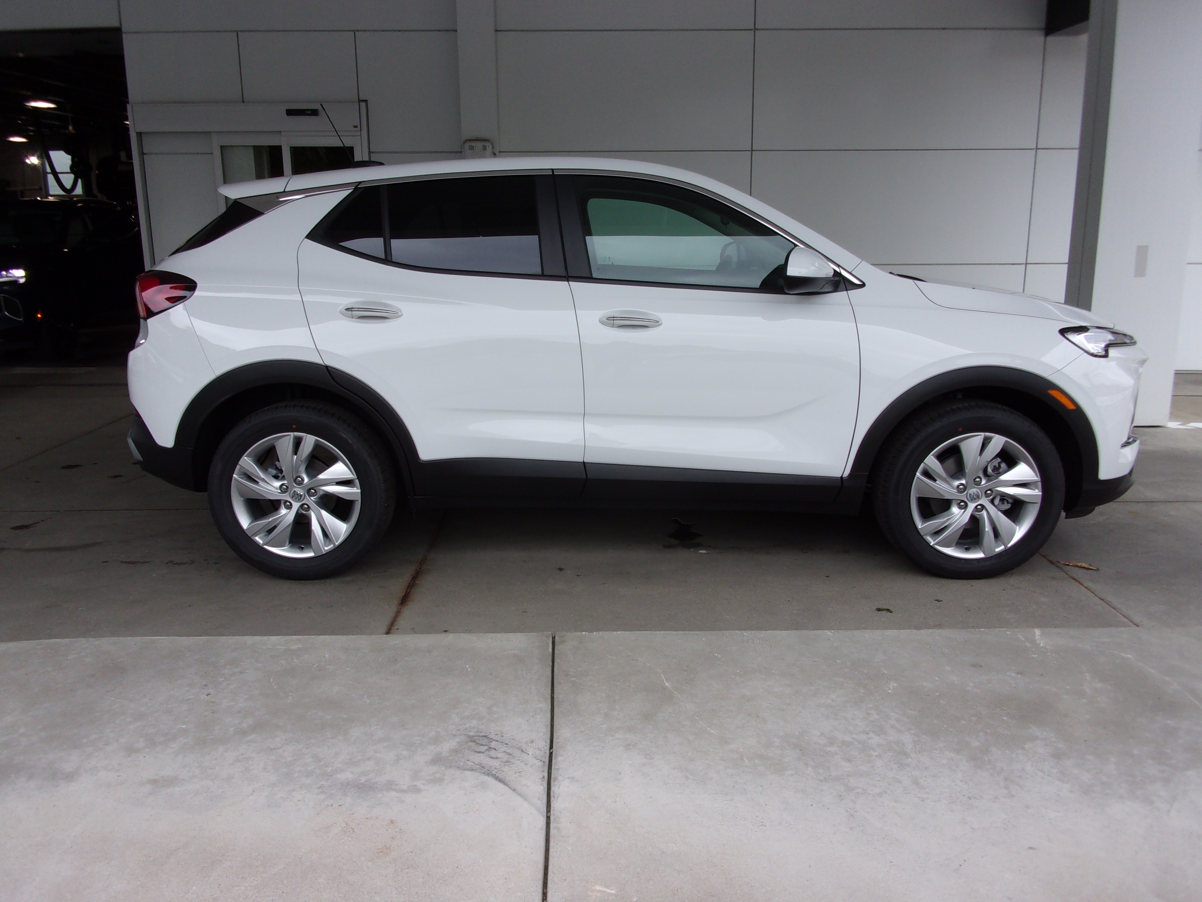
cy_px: 451
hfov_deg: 63.4
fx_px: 972
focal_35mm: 28
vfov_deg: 49.7
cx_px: 601
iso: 80
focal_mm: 5.1
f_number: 3.9
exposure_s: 1/140
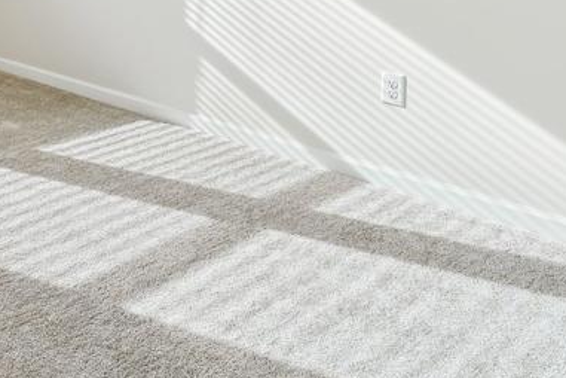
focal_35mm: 43
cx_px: -79
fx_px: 676
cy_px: -84
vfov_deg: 27.2
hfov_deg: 37.0
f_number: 7.1
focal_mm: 16
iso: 640
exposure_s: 1/200
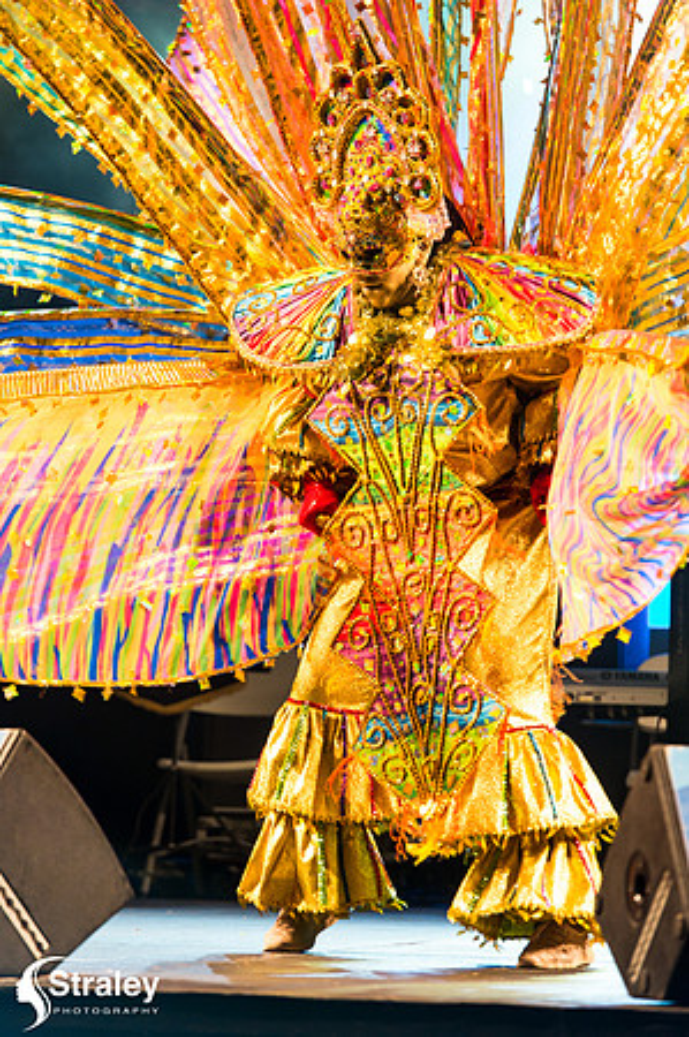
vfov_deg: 11.8
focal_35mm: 175
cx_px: 344
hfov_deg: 7.8
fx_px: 5035
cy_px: 518
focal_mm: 175
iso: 3200
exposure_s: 1/160
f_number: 5.6
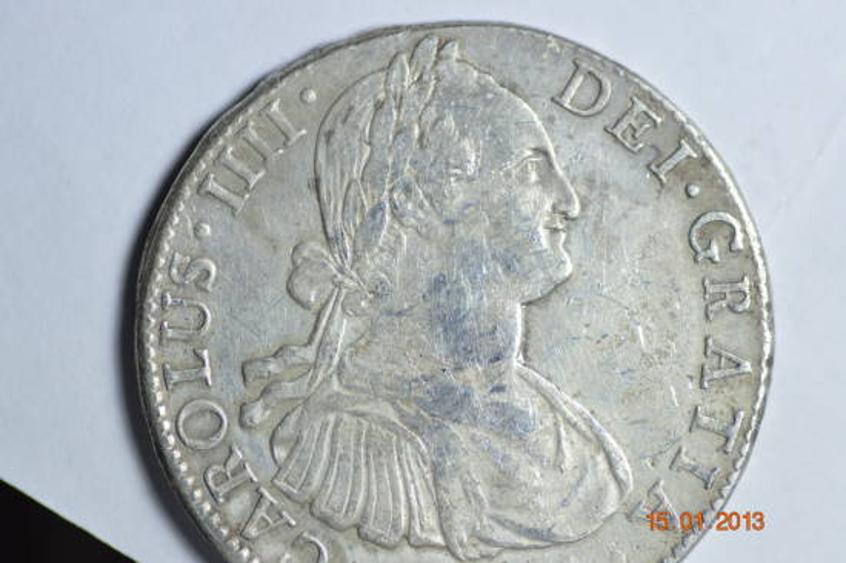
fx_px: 3170
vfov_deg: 10.1
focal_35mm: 135
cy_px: 282
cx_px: 423
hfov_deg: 15.2
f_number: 5.6
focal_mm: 90
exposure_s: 1/200
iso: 400
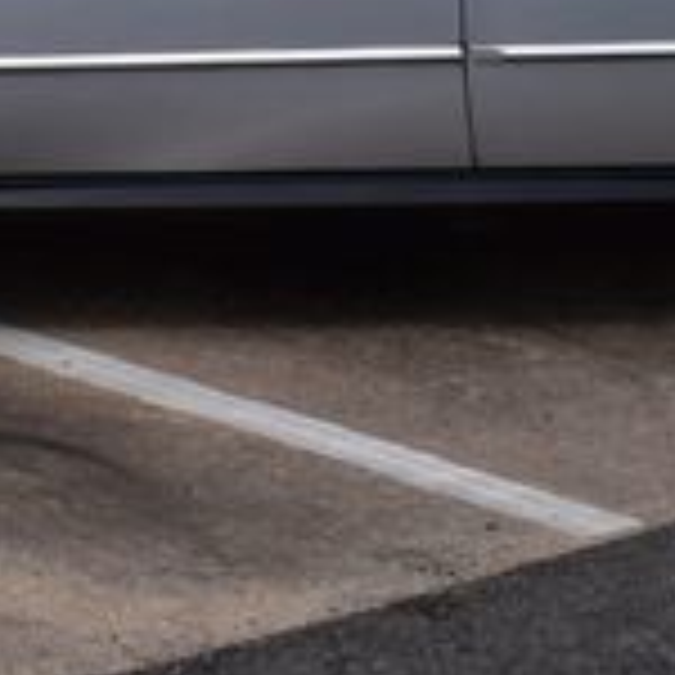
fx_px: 3839
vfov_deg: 9.9
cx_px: 342
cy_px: -194
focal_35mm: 174
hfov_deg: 10.0
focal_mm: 32
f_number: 11
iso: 200
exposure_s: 1/500
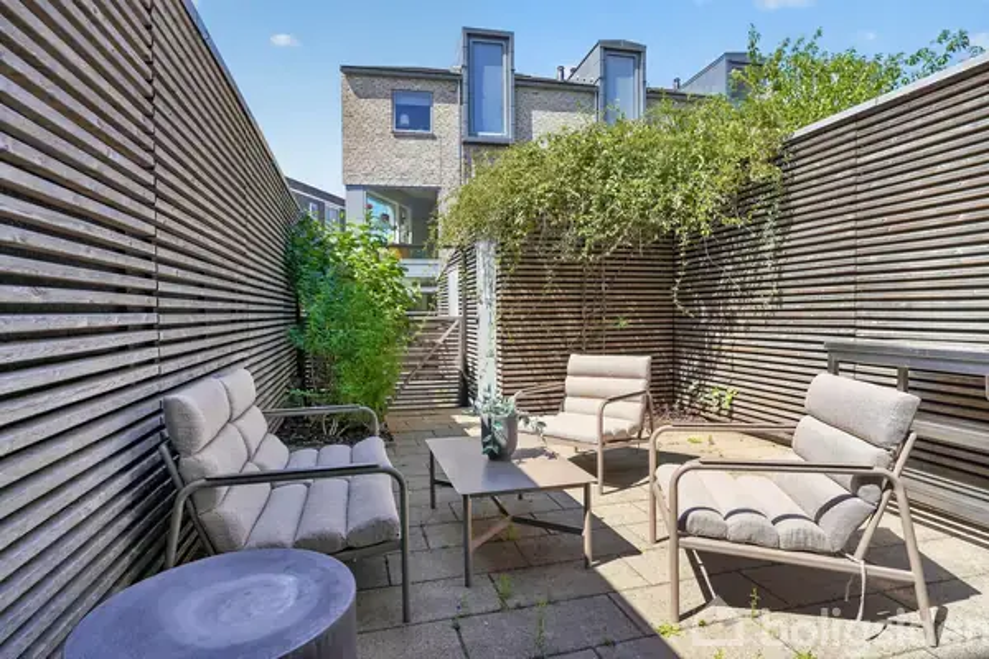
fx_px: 522
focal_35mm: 19
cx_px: 494
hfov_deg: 86.9
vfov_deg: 64.6
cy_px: 330
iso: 400
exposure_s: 1/320
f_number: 8
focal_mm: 19
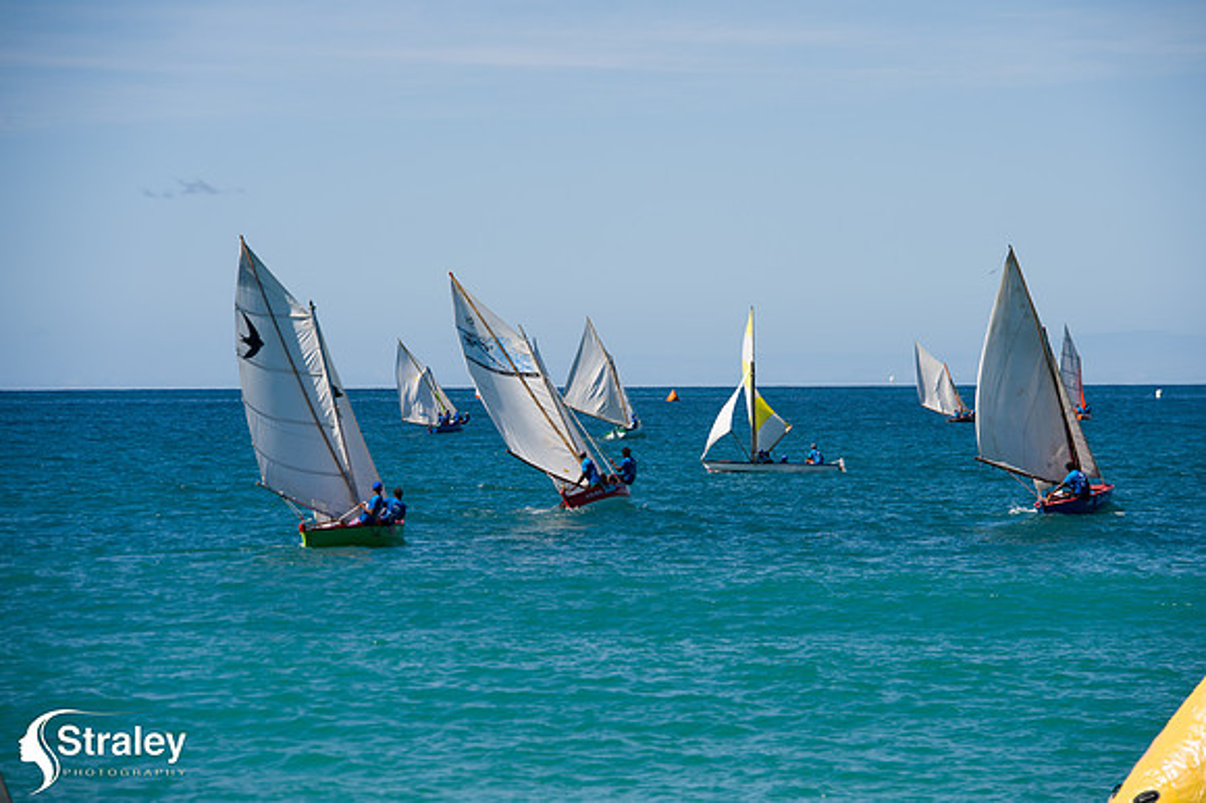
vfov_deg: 8.1
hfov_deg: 12.1
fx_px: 5692
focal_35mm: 170
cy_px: 402
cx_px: 603
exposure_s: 1/500
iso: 100
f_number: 8
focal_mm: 170
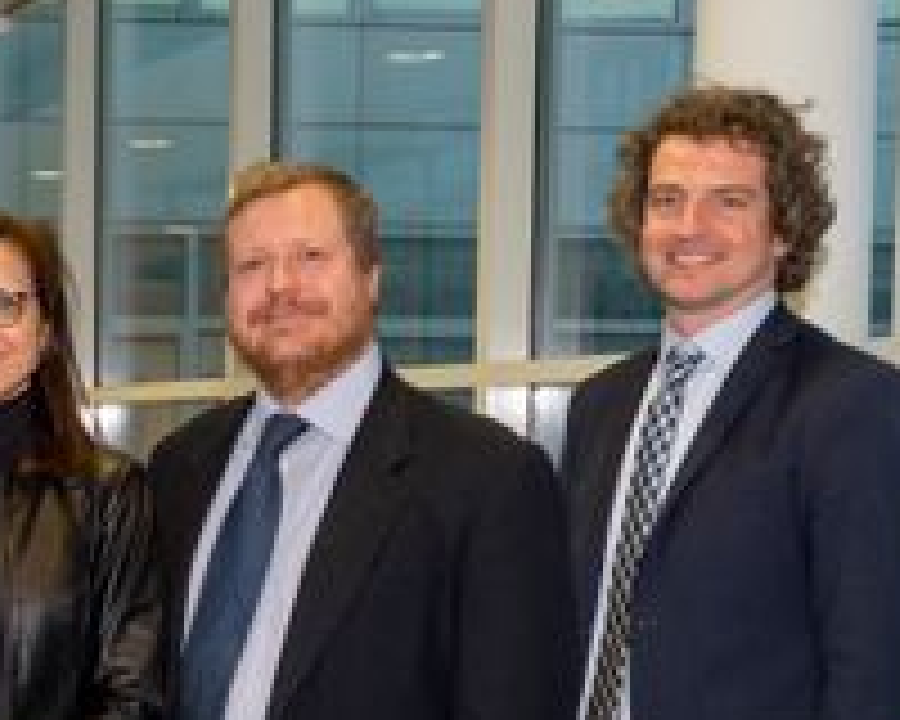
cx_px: -58
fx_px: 2051
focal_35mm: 77
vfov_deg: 19.6
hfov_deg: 23.4
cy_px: 610
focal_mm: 32
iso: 800
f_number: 7.1
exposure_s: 1/40
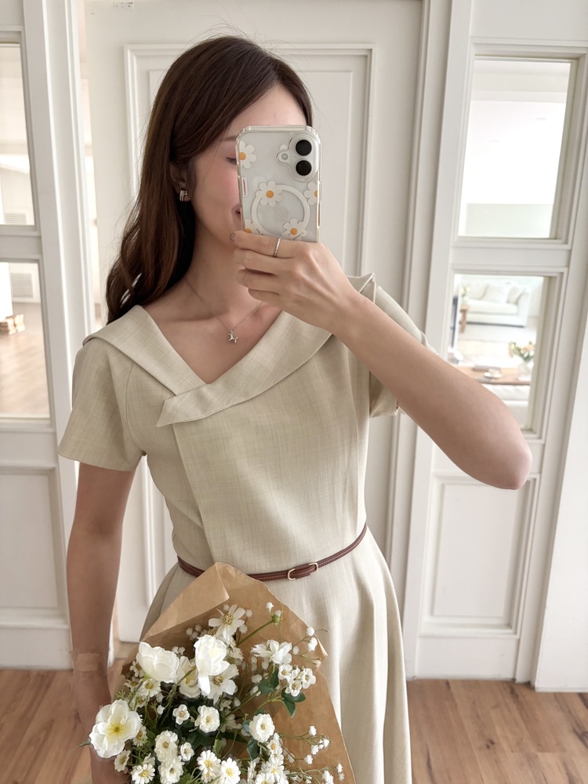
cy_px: 392
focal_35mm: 26
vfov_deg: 67.3
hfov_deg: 53.1
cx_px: 294
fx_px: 589
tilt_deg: -25.8
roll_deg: -0.8
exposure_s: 1/60
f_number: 1.6
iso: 200
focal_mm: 5.96
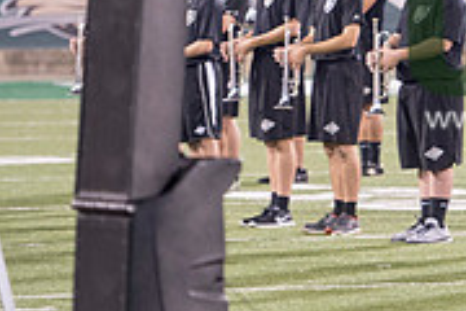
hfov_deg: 4.7
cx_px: 603
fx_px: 5630
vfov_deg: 3.2
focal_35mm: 435
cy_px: 27
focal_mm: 135
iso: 1000
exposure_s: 1/320
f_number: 2.8
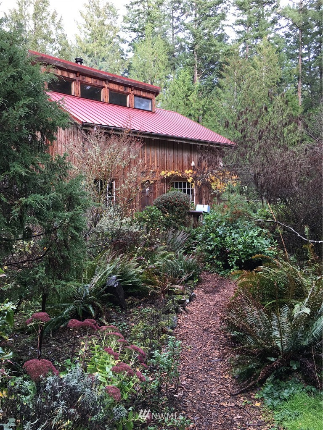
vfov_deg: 61.7
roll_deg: +0.9
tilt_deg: -1.9
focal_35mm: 29
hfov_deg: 48.2
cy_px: 215
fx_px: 361
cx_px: 162
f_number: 2.2
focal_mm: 4.15
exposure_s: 1/30
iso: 25
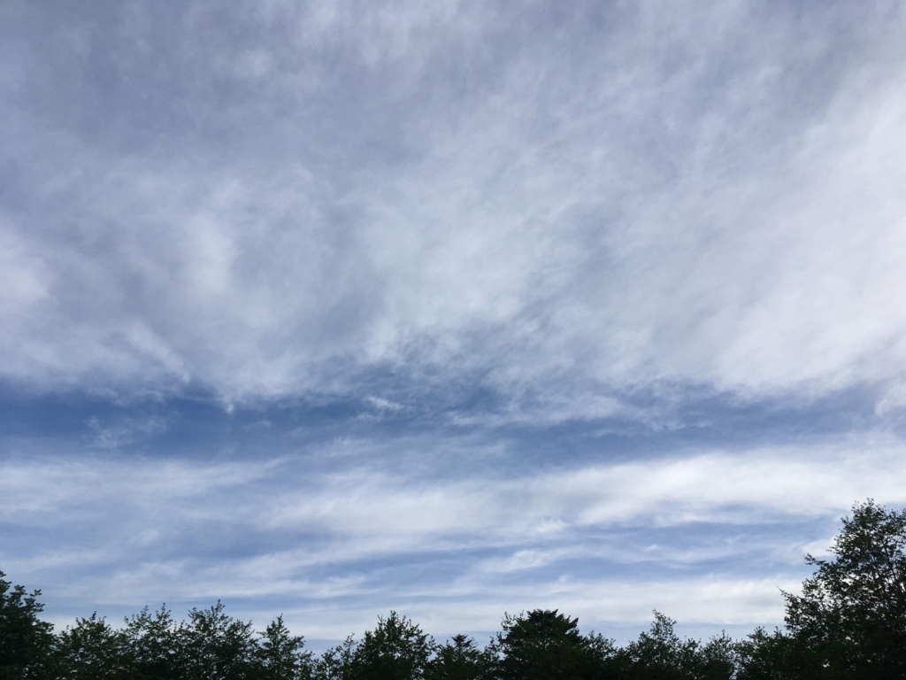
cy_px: 340
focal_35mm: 29
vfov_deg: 48.2
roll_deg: +0.4
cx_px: 453
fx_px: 759
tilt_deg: +32.0
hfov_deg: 61.7
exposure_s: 1/1538
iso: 25
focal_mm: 4.15
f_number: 2.2
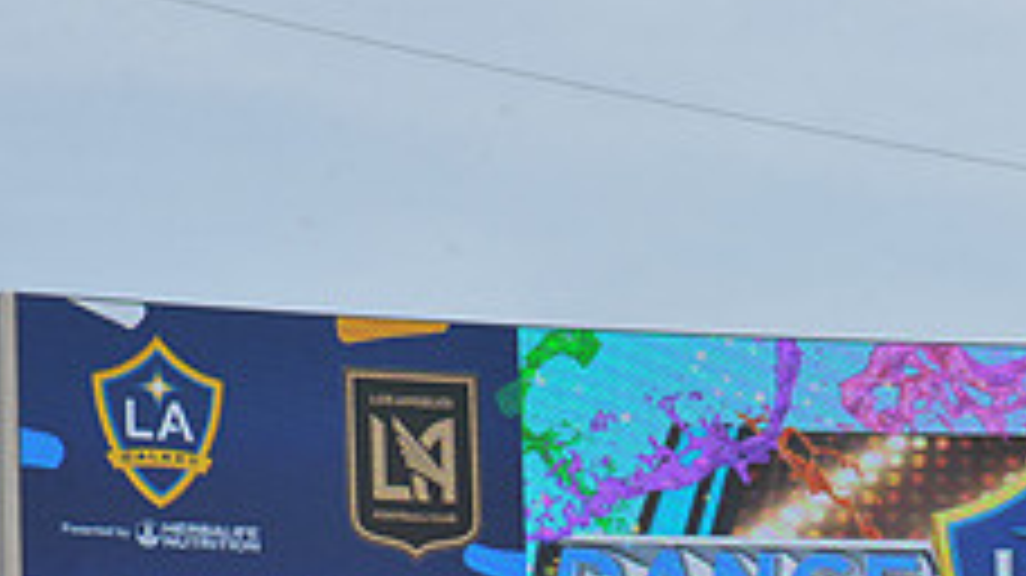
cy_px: 616
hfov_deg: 8.5
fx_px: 6880
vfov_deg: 4.8
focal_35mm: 253
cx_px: 1048
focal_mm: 95
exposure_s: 1/400
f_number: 10
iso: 250
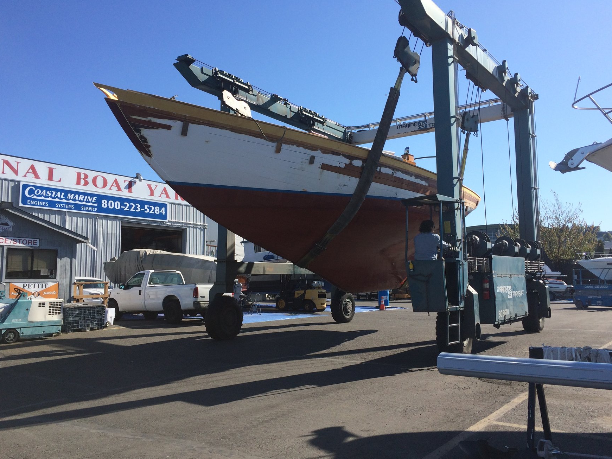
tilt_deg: +7.3
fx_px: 530
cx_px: 301
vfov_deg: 46.8
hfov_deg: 60.0
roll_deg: -1.0
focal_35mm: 30
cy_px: 226
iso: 32
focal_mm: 4.15
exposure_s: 1/1953
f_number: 2.2
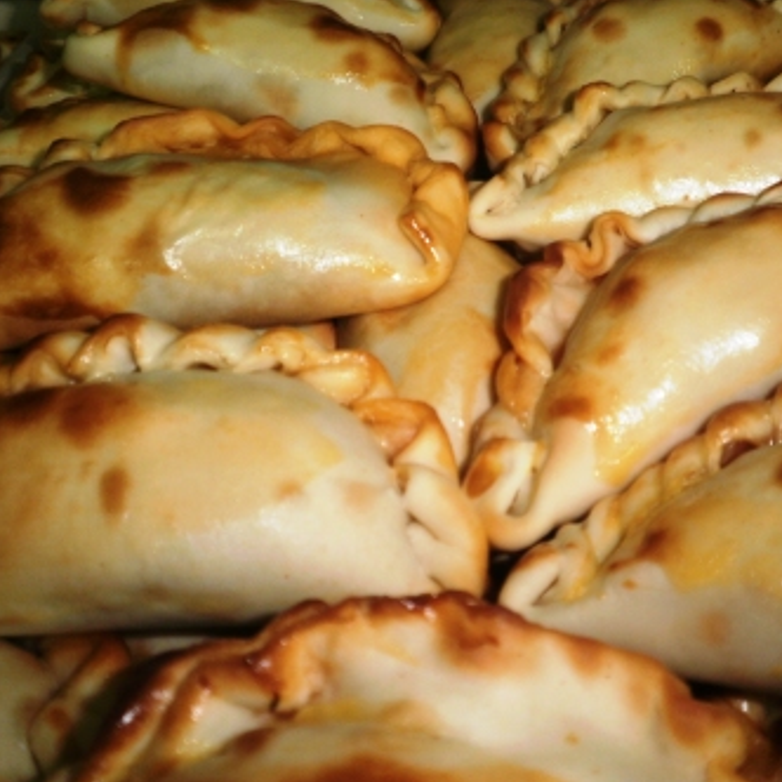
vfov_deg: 44.9
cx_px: 473
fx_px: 946
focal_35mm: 37
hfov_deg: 44.7
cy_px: 389
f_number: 2.9
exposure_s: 1/30
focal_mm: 5.45
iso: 125
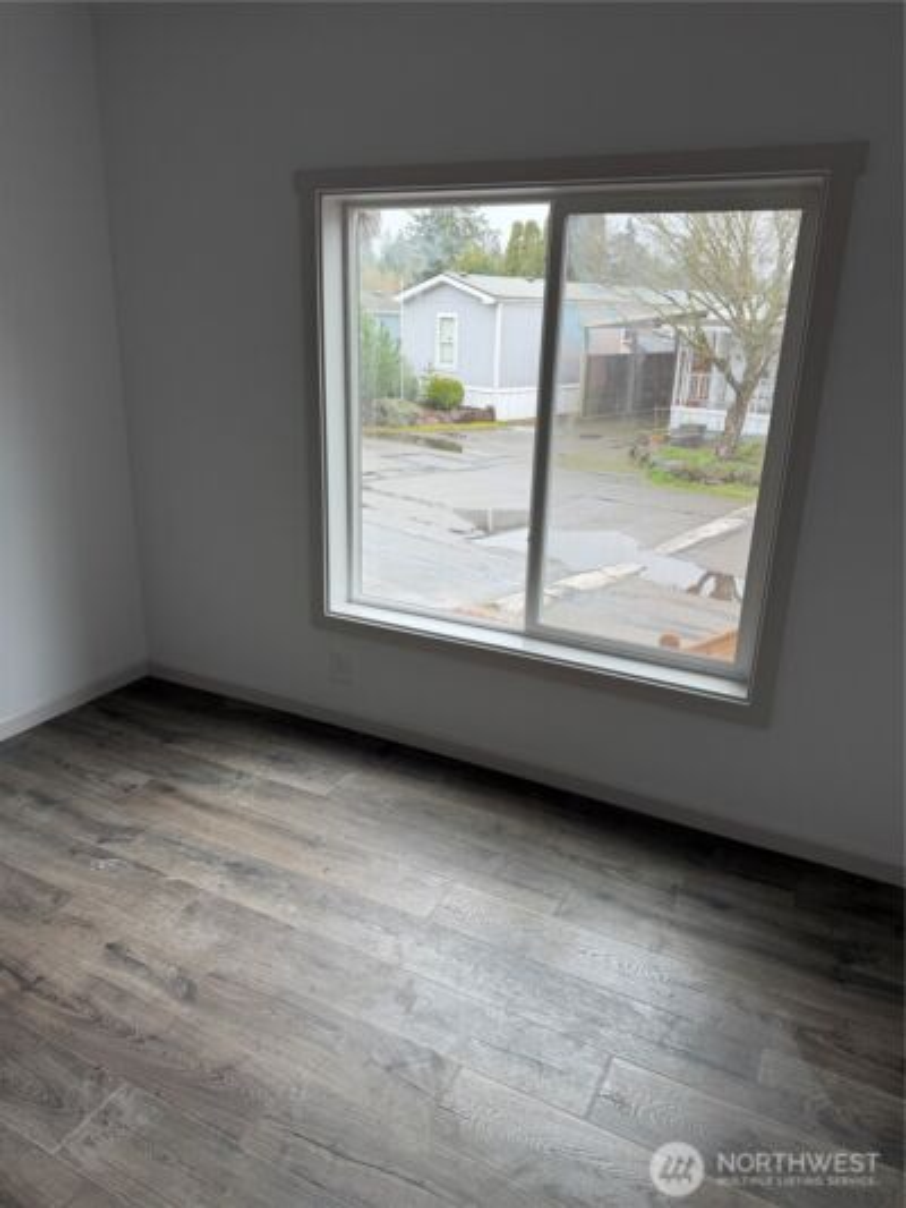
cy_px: 604
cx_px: 453
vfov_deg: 71.6
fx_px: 837
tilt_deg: -13.7
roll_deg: -4.0
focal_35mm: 24
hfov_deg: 56.8
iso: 80
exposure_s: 1/120
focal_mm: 6.76
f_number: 1.78
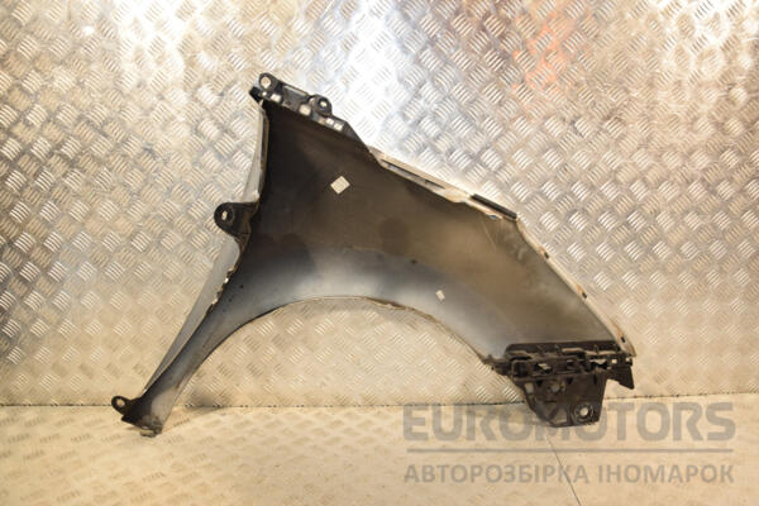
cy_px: 253
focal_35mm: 27
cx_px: 380
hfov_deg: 67.4
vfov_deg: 47.9
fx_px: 569
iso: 800
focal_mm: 18
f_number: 5.6
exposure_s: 1/200
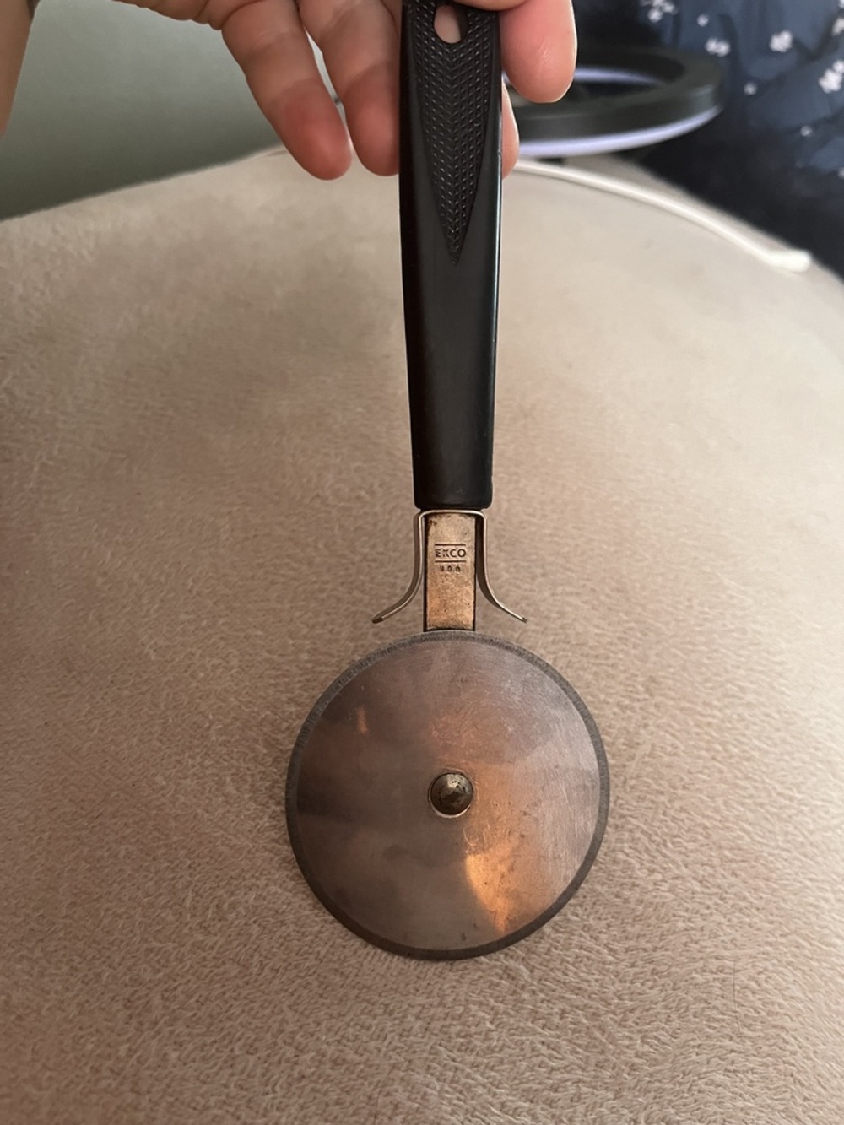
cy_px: 562
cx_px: 422
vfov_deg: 67.3
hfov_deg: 53.1
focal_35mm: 26
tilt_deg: -31.6
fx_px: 845
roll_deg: -0.5
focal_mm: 5.1
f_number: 1.6
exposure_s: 1/47
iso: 400
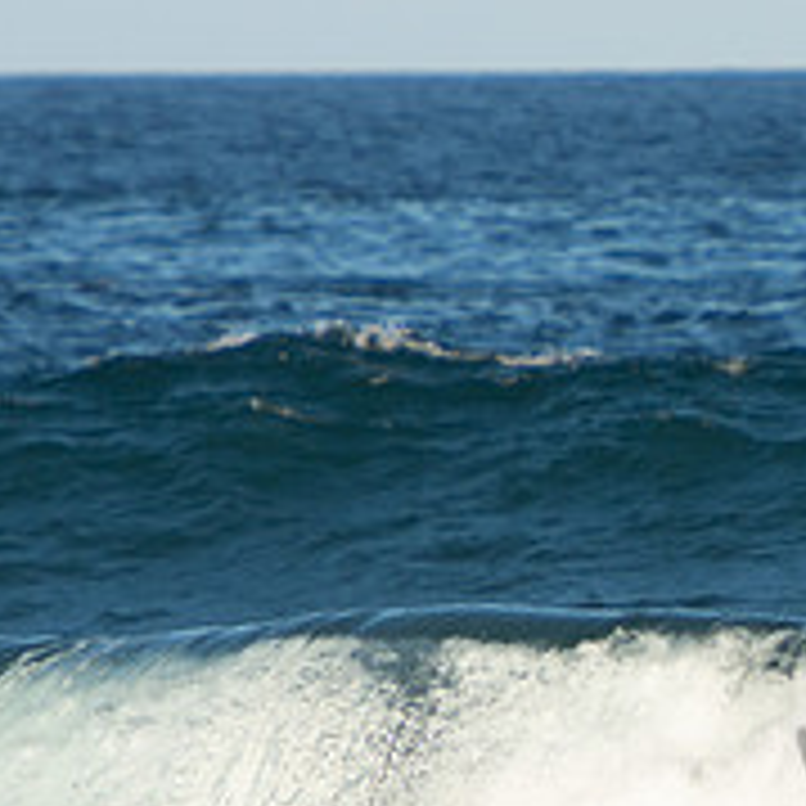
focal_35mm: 1319
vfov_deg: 1.3
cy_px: 759
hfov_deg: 1.3
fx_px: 34746
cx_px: 1261
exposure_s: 1/640
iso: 180
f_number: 5.6
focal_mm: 320
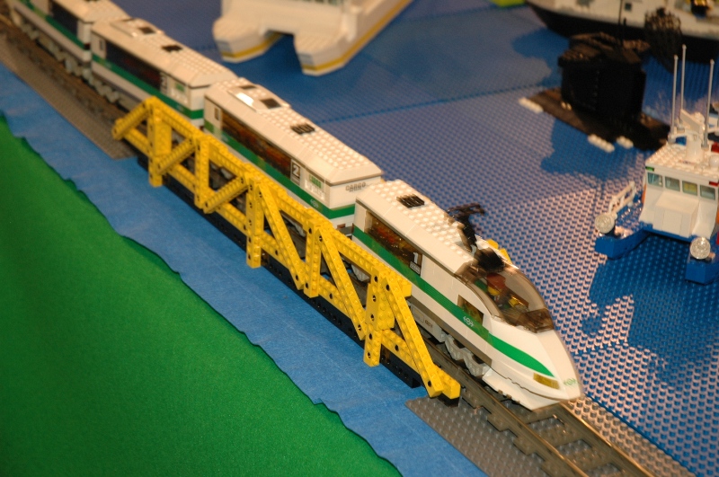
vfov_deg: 15.1
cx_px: 360
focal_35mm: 90
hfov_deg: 22.7
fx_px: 1795
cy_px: 238
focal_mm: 60
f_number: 4.5
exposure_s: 1/60
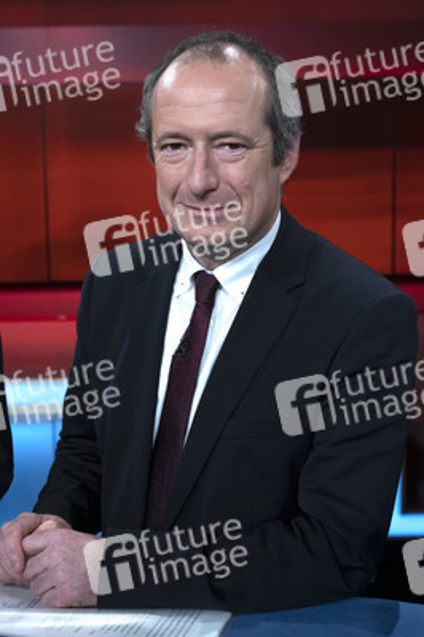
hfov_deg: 27.5
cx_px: 212
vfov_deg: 40.4
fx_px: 867
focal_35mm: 49
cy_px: 318
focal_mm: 49
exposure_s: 1/125
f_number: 5.6
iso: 1600
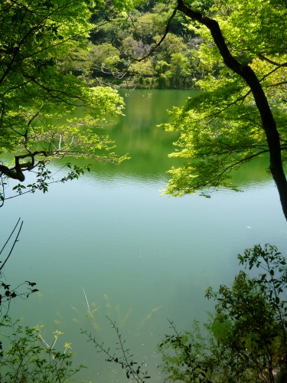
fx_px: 343
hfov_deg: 45.4
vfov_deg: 58.4
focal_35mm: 31
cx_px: 144
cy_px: 192
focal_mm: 5.6
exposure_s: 1/400
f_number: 2.8
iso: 100
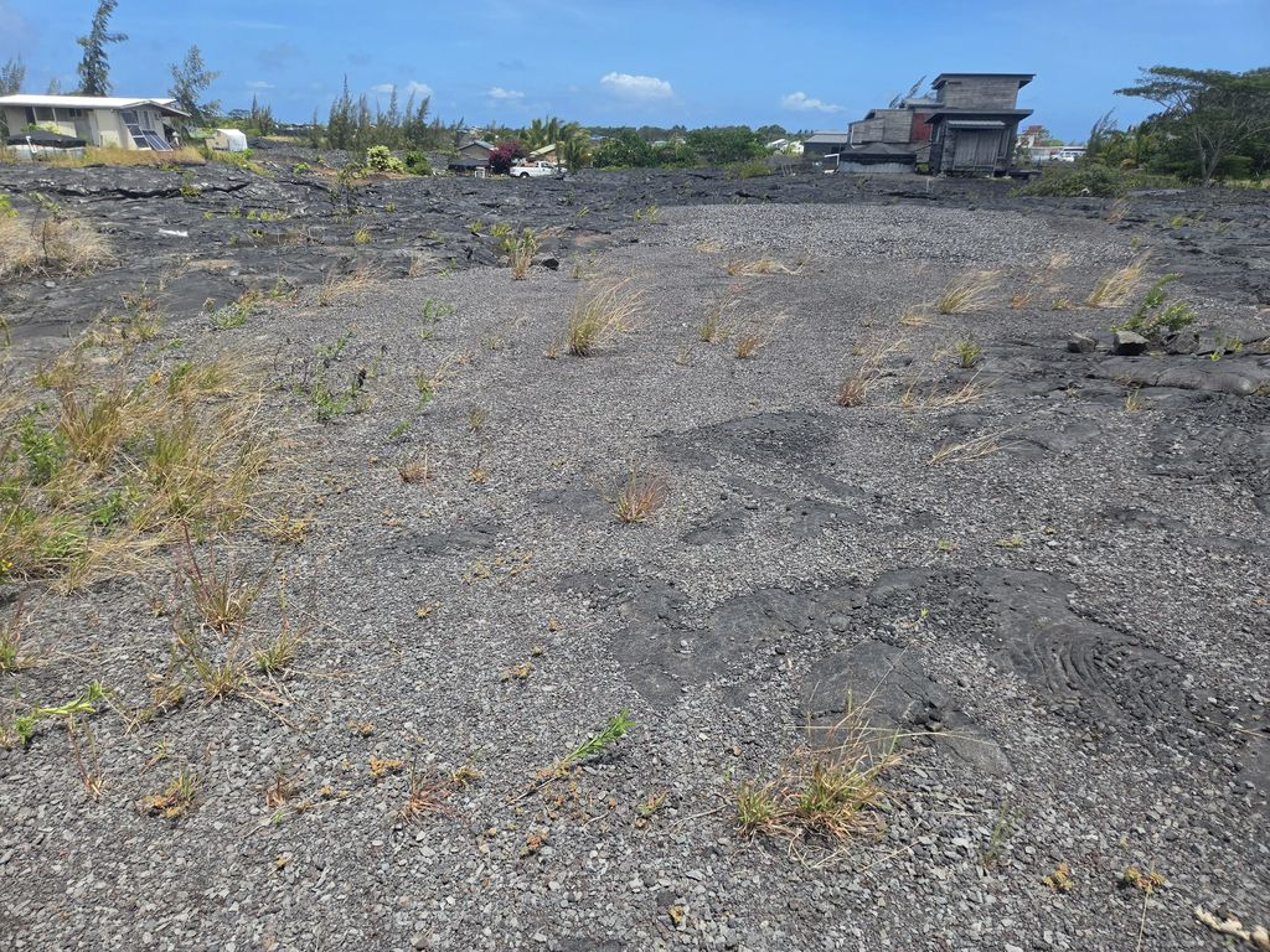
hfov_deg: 73.9
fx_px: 844
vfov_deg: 58.9
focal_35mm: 23
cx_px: 635
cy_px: 476
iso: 80
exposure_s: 1/2874
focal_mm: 5.4
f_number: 1.8
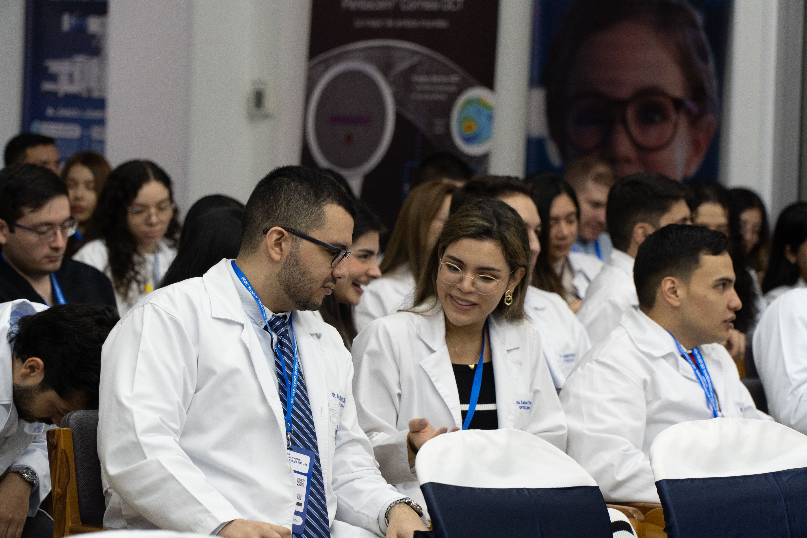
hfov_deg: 13.6
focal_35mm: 152
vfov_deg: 9.1
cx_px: 404
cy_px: 269
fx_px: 3396
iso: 1250
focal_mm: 101
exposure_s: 1/160
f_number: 4
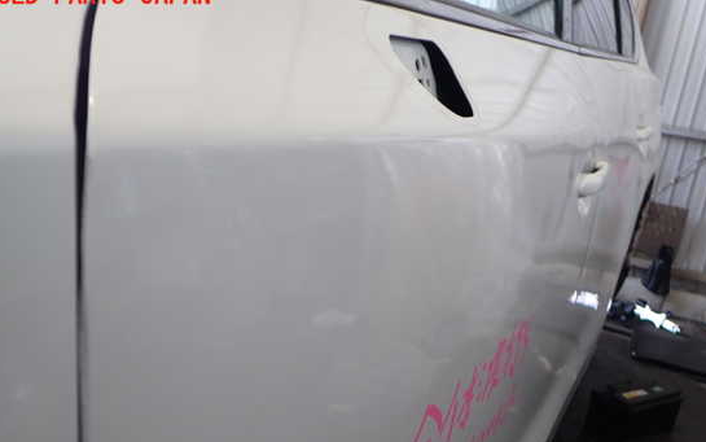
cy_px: 271
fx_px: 674
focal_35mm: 35
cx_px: 364
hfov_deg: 55.3
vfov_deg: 36.1
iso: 160
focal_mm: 5.4
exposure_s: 1/125
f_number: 2.3
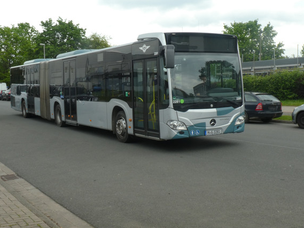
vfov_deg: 32.2
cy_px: 106
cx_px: 149
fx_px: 395
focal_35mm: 45
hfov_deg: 42.1
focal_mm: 7.2
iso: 125
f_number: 3.8
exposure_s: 1/80
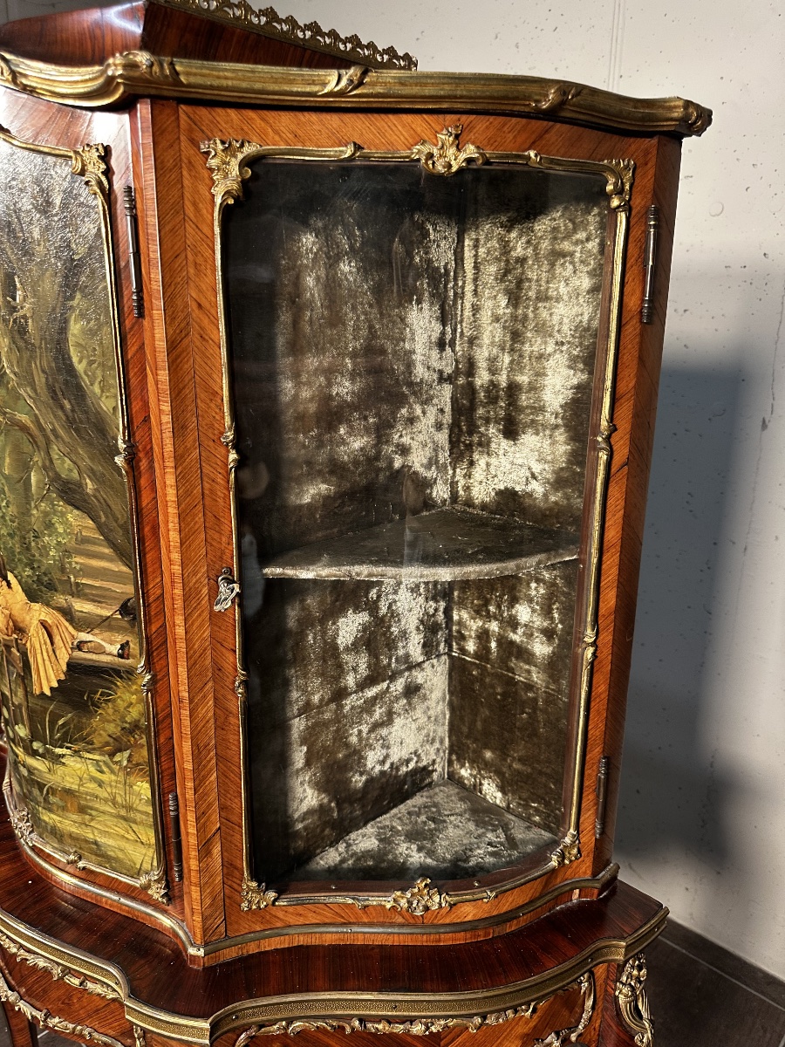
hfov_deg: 56.8
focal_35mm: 24
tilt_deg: -14.0
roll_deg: -1.9
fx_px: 726
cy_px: 524
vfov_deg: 71.6
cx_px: 392
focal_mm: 6.86
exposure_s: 1/50
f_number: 1.78
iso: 200
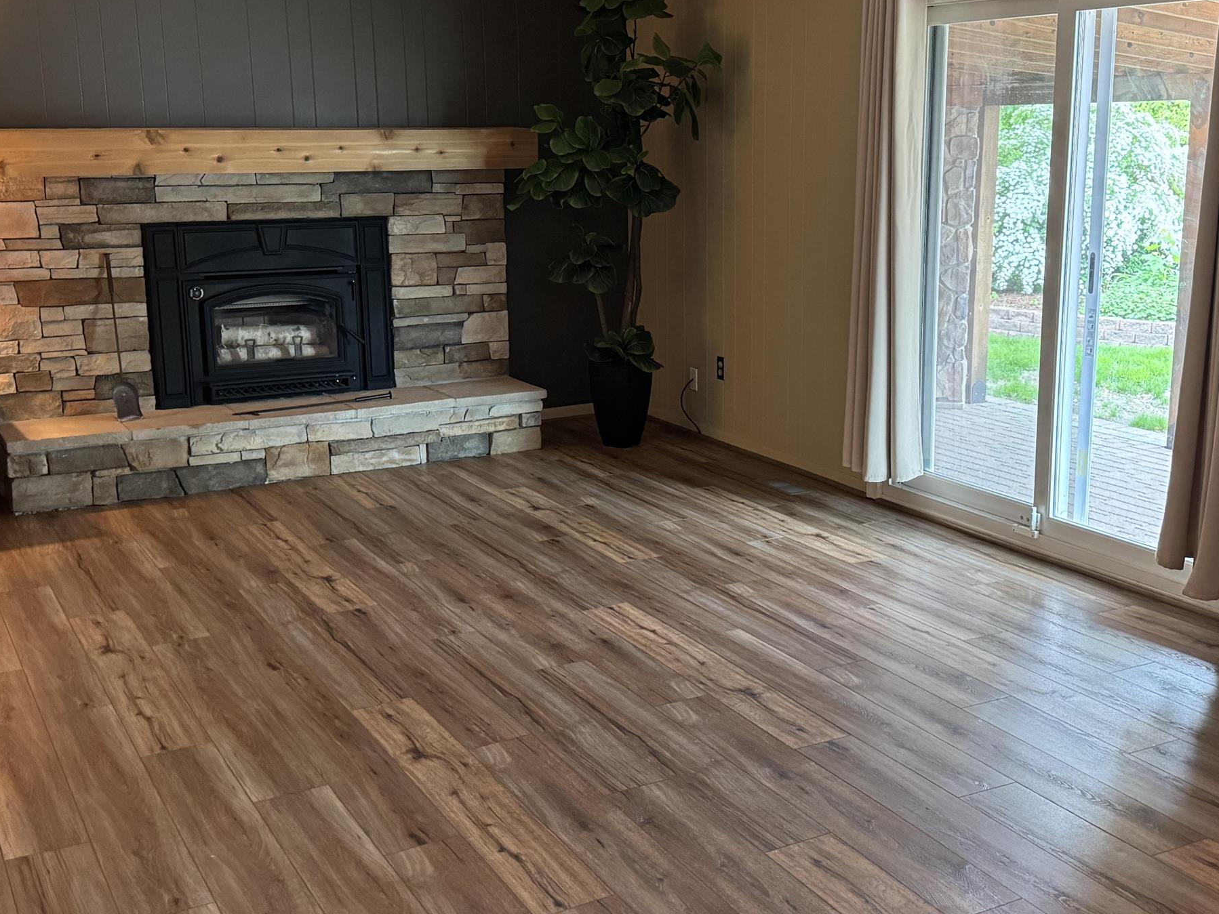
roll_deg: +0.6
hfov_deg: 45.7
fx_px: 1444
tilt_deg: -12.8
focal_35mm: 41
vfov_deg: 35.1
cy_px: 437
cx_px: 643
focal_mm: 6.76
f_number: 1.78
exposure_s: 1/60
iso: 800
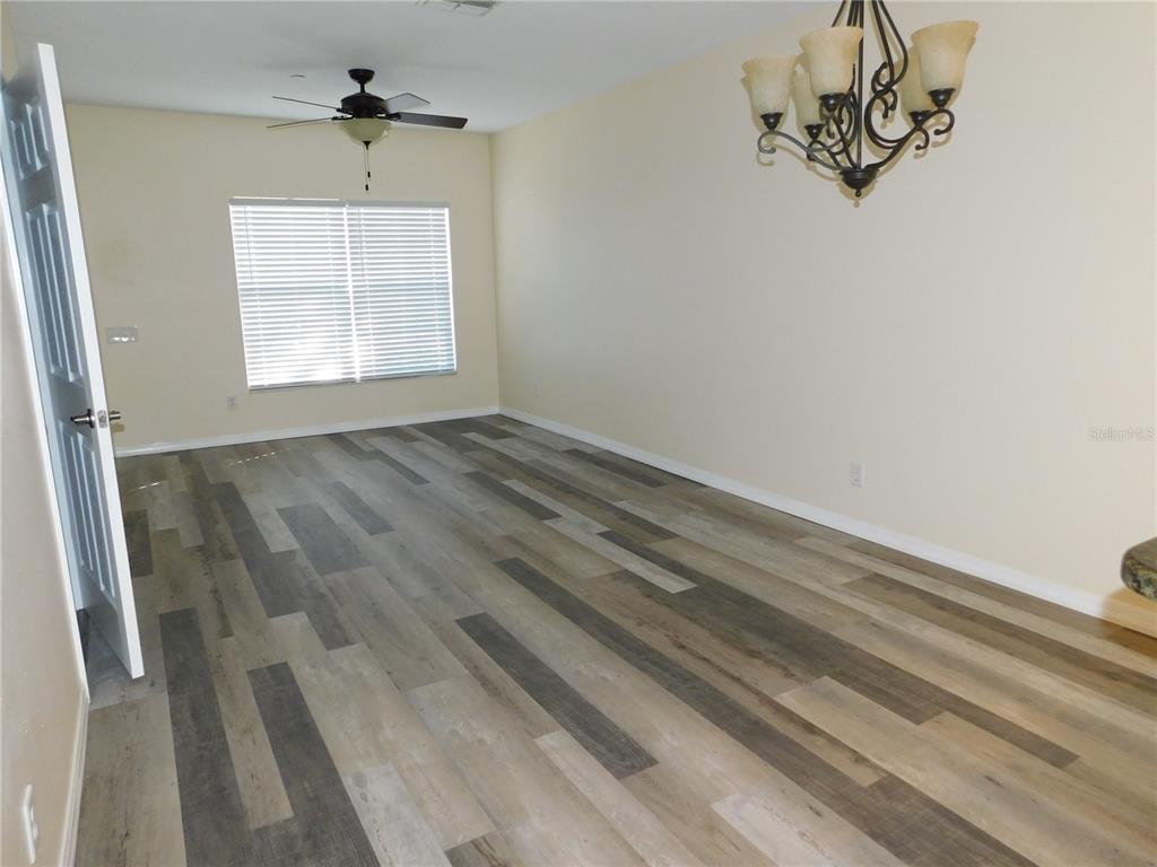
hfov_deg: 73.9
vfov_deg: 58.9
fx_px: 769
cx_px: 578
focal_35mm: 23
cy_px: 434
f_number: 3
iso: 200
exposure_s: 1/30
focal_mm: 4
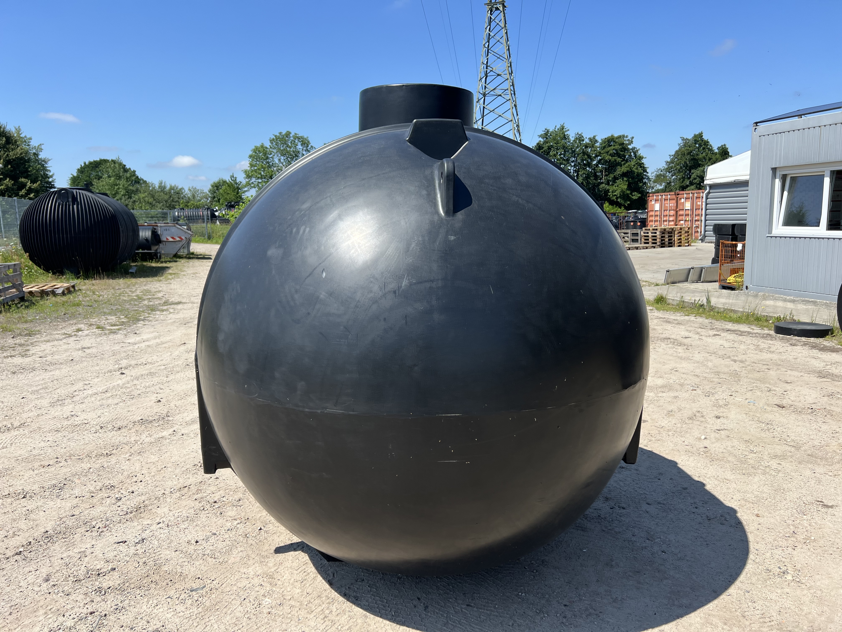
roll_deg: +1.5
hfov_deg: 67.3
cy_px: 316
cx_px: 421
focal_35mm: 26
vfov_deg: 53.1
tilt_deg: -9.5
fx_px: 632
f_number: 1.5
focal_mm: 5.7
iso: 50
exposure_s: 1/3460
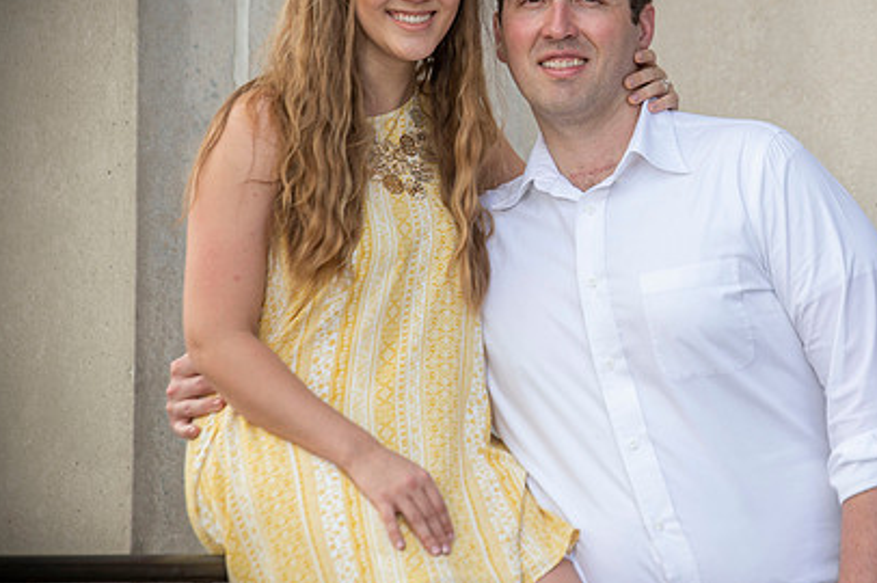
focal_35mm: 264
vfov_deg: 5.2
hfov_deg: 7.8
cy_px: 255
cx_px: 601
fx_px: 6426
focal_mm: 185
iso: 250
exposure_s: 1/250
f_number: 5.6
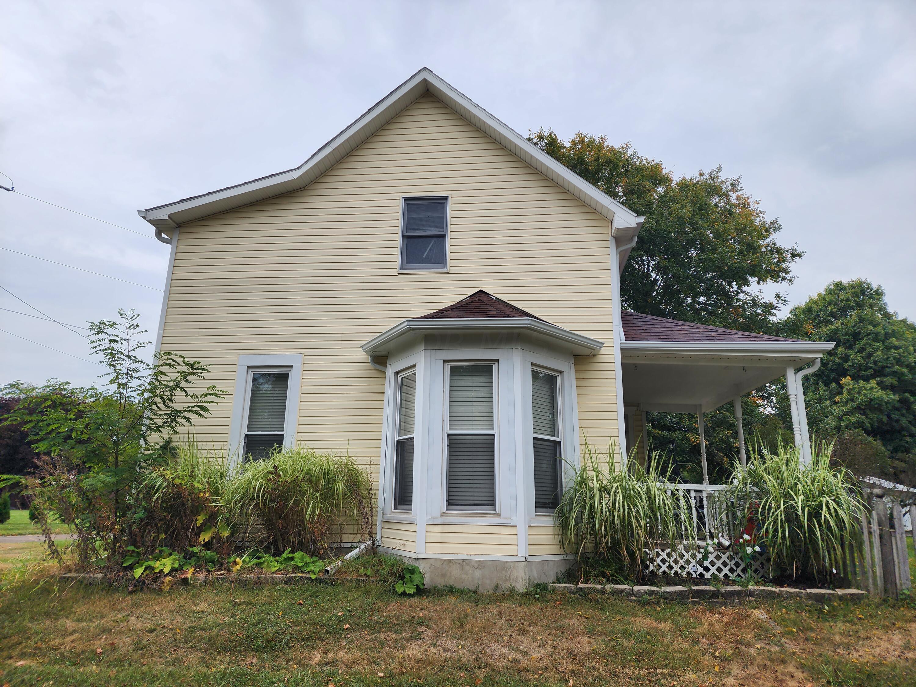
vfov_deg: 58.9
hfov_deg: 73.9
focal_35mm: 23
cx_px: 458
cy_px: 344
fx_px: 609
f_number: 1.8
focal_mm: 6.4
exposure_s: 1/180
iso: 16
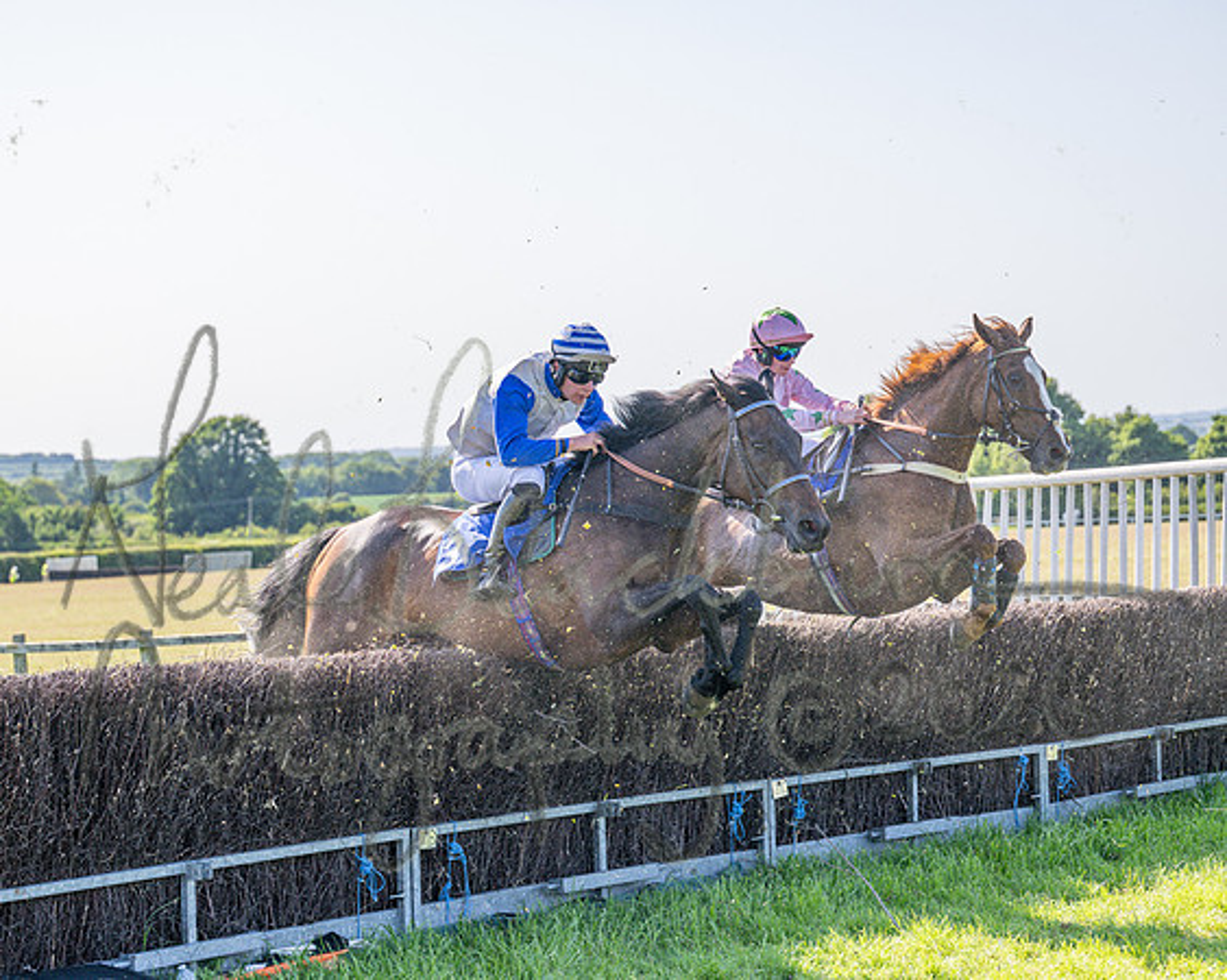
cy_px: 490
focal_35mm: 79
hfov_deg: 24.1
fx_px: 2863
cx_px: 490
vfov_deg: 19.4
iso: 200
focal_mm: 70
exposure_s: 1/1600
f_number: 4
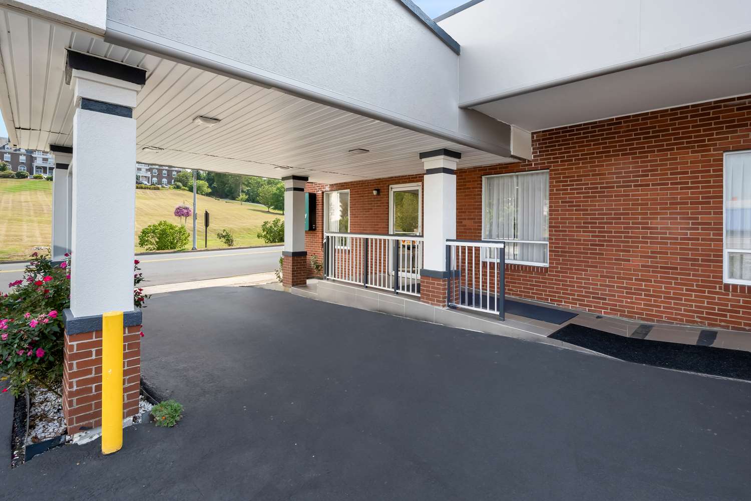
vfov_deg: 81.2
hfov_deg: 104.3
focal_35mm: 14
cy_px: 250
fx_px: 292
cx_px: 376
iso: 400
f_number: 11
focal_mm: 14
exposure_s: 1/20
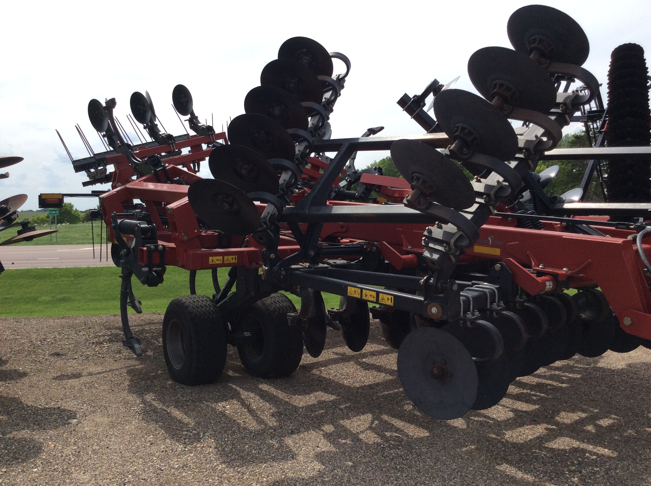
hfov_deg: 56.9
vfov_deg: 44.1
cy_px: 243
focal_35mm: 32
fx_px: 601
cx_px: 326
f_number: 2.4
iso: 32
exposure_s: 1/1634
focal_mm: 3.3
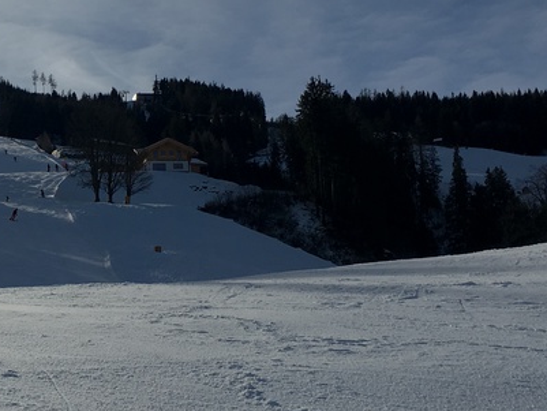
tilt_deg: +13.2
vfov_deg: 19.9
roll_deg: +0.4
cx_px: 23
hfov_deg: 25.3
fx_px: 1170
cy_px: 195
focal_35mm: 74
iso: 25
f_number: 2.2
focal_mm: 4.15
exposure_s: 1/5128
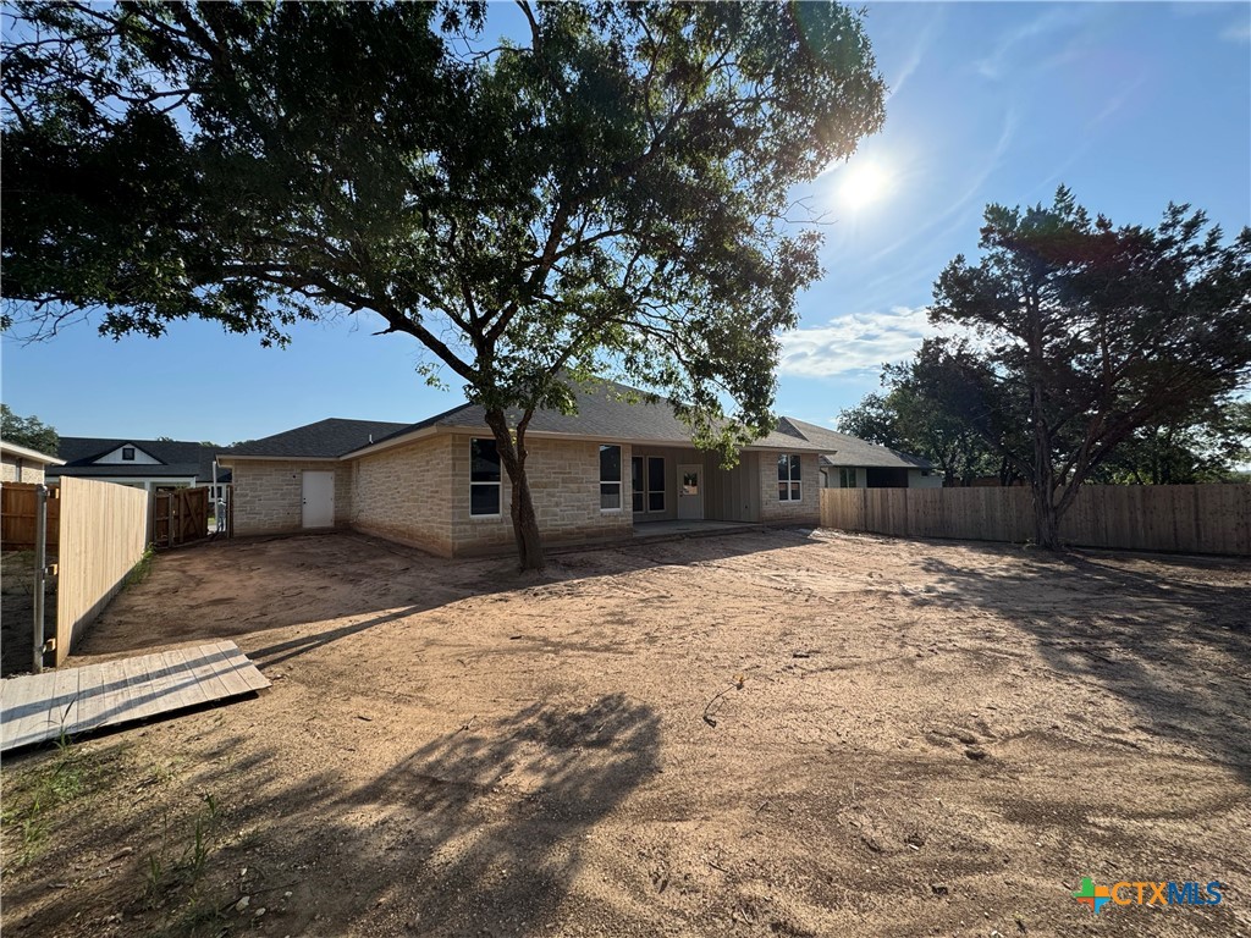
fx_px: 506
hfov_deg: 102.1
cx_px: 626
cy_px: 469
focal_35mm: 14
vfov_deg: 85.7
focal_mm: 2.22
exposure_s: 1/2028
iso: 50
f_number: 2.2
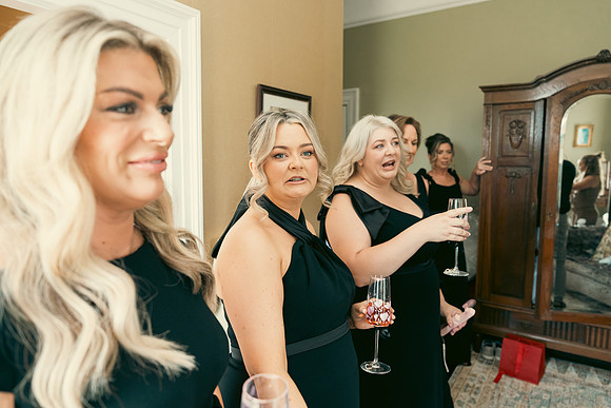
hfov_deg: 73.7
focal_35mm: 24
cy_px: 204
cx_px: 306
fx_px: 407
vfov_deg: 53.2
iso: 2000
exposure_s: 1/200
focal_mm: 24
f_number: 3.5
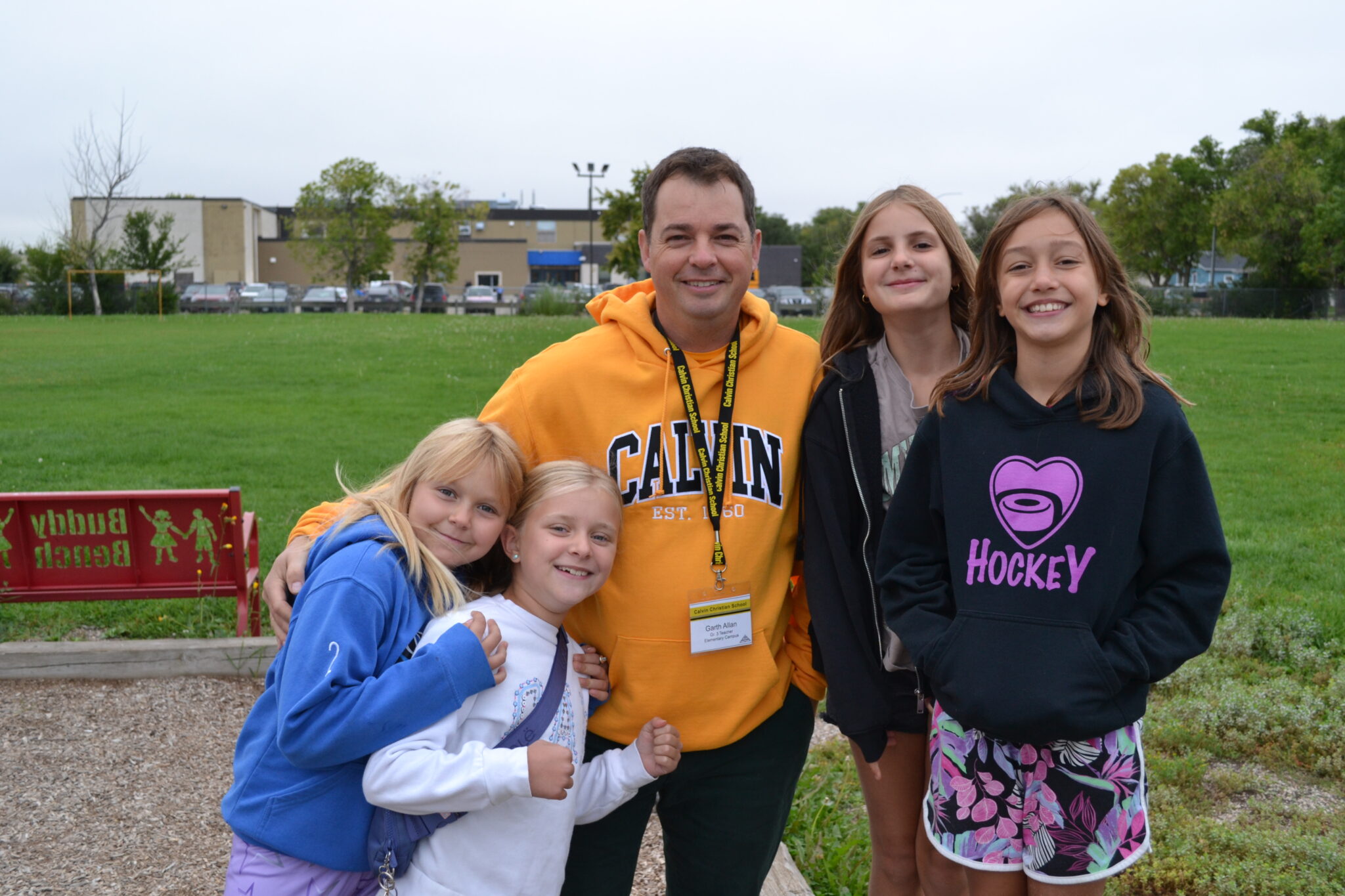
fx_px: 1345
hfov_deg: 53.1
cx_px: 672
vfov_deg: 36.9
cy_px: 448
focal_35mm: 36
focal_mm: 24
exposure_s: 1/125
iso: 400
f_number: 5.6
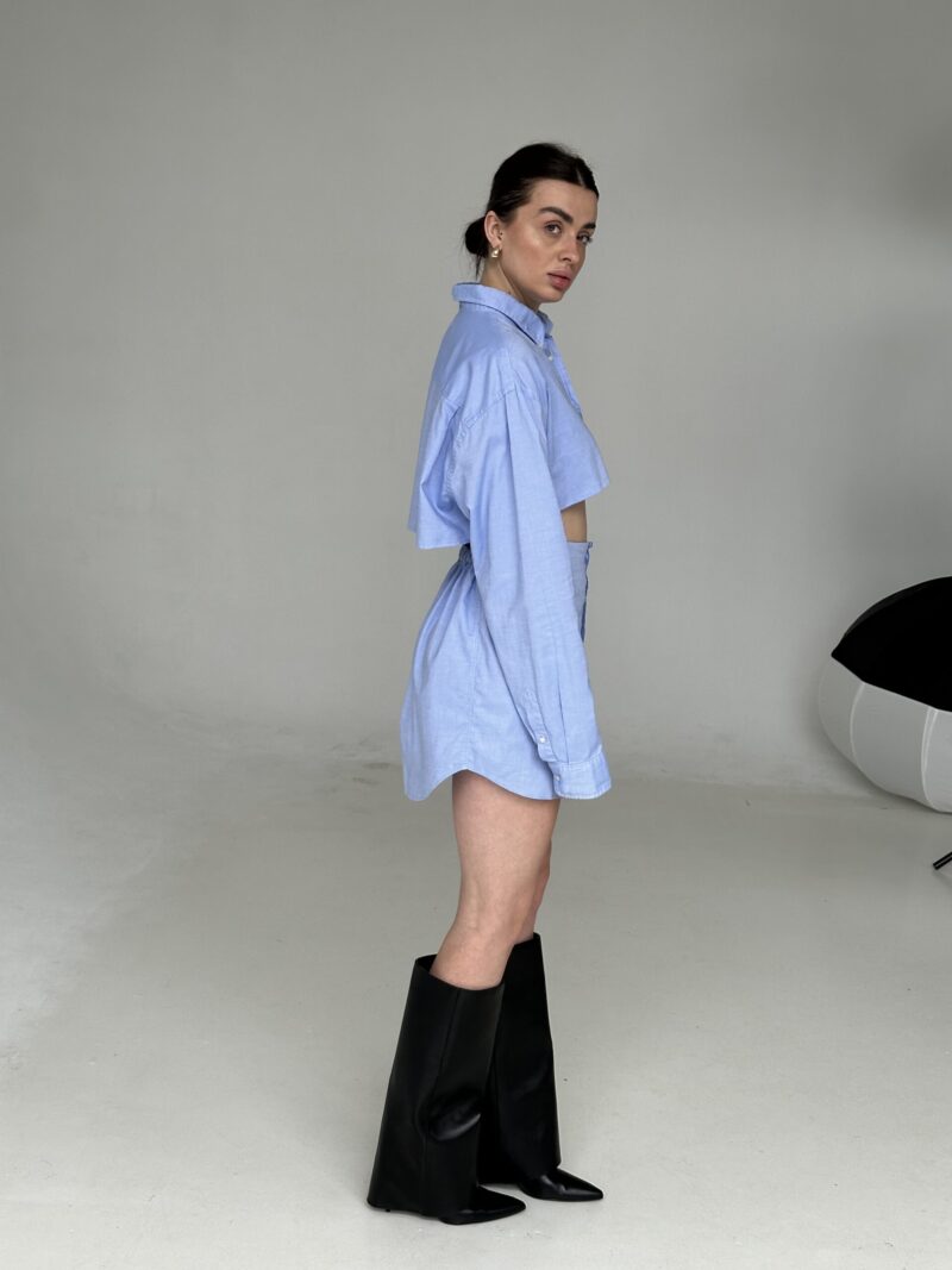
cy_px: 635
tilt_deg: -8.7
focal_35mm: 48
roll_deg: -3.4
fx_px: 1760
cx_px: 476
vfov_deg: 39.7
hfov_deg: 30.3
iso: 64
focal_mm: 6.86
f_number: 1.78
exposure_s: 1/363
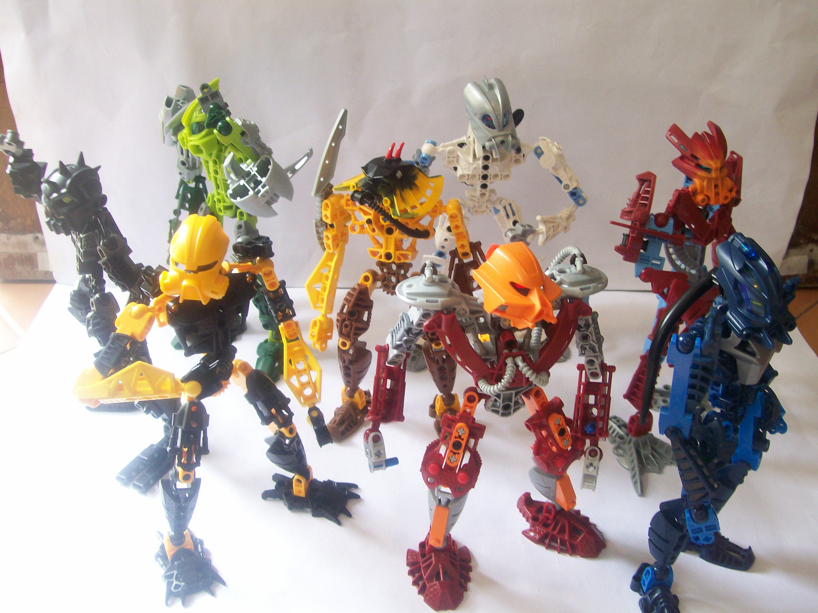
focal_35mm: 36
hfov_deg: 51.4
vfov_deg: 39.7
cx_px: 409
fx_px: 851
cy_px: 306
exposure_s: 1/32
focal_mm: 6
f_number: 2.7
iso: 96
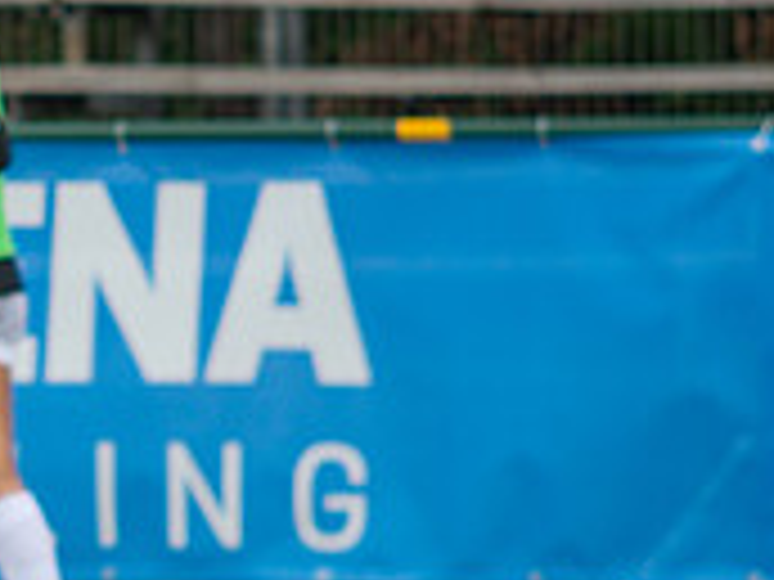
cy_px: 418
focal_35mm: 1410
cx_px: -459
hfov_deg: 1.4
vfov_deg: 1.1
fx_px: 31527
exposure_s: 1/1250
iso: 560
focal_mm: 420
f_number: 4
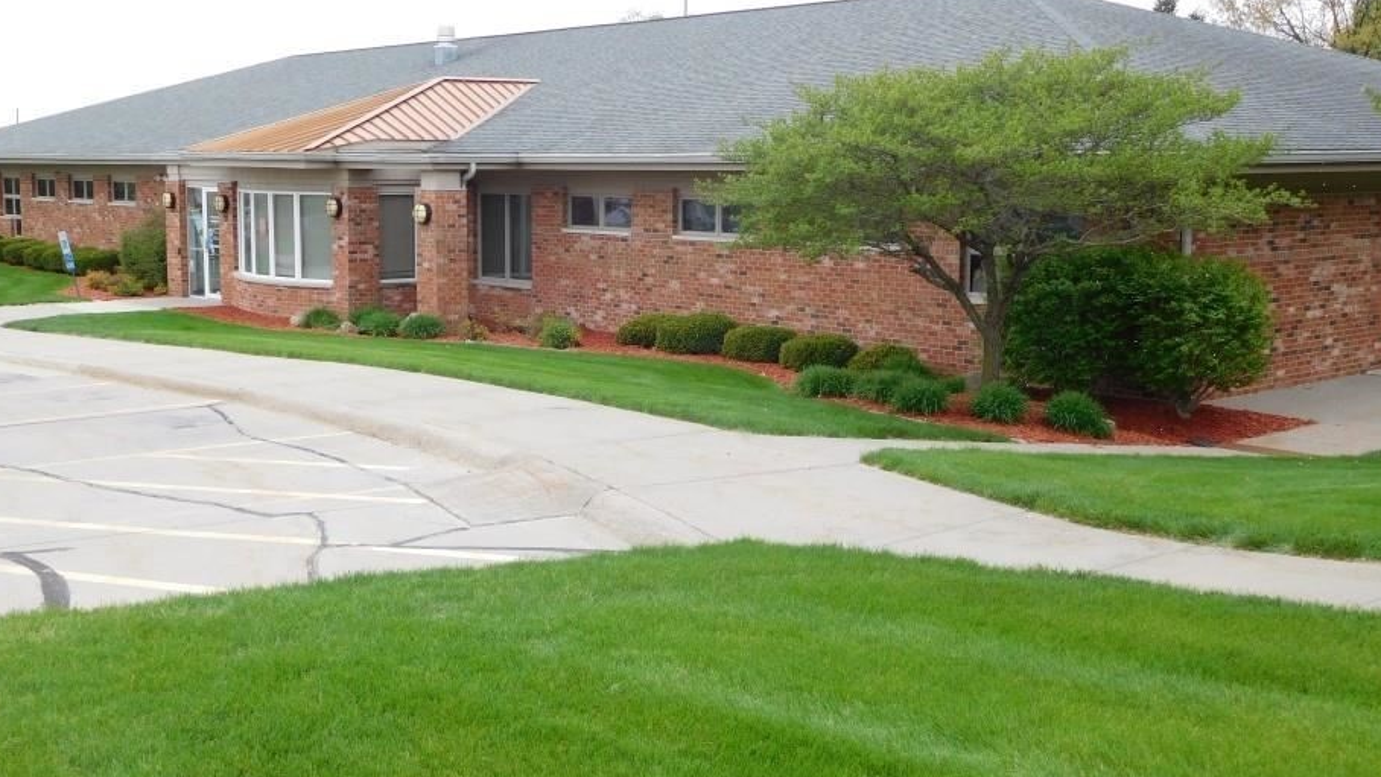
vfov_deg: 27.7
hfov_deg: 47.3
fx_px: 1575
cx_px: 616
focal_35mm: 43
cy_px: 351
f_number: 3.8
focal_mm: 6.2
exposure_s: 1/400
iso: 125
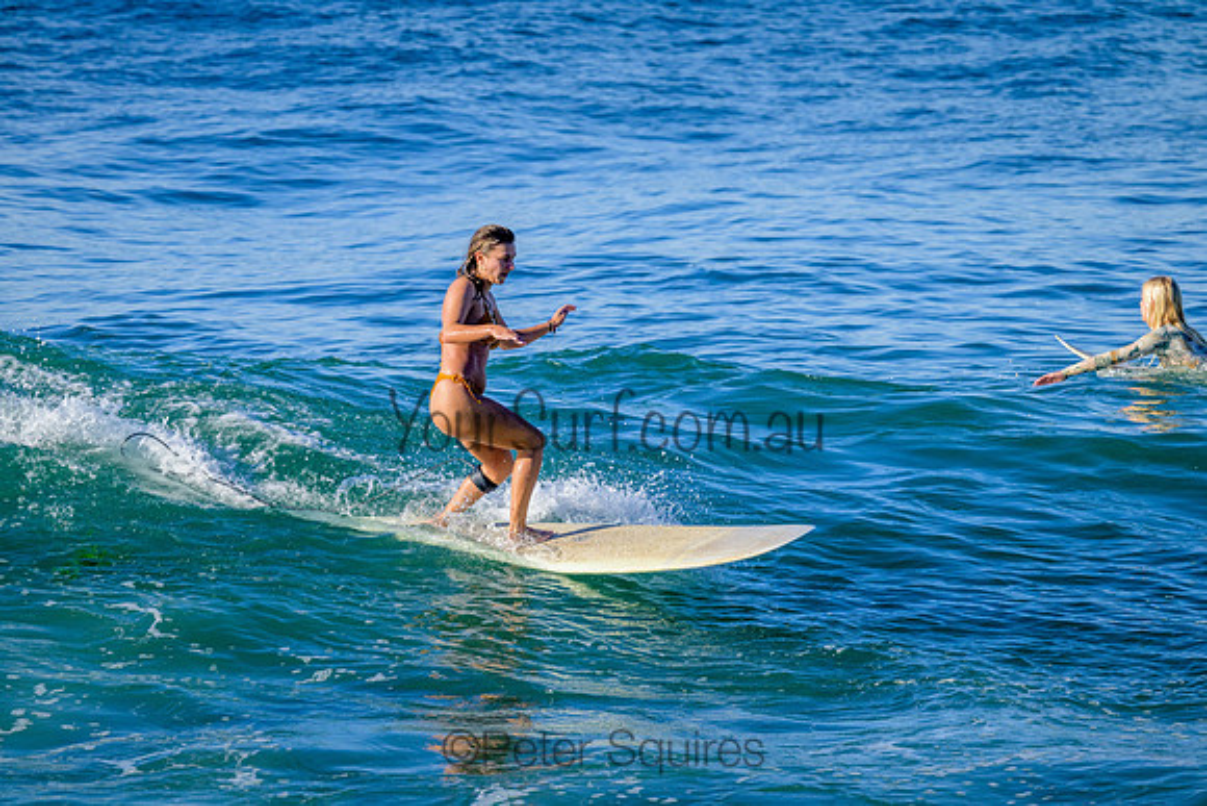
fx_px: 15426
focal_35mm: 460
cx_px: 604
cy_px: 403
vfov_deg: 3.0
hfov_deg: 4.5
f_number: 10
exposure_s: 1/2000
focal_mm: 460
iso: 900
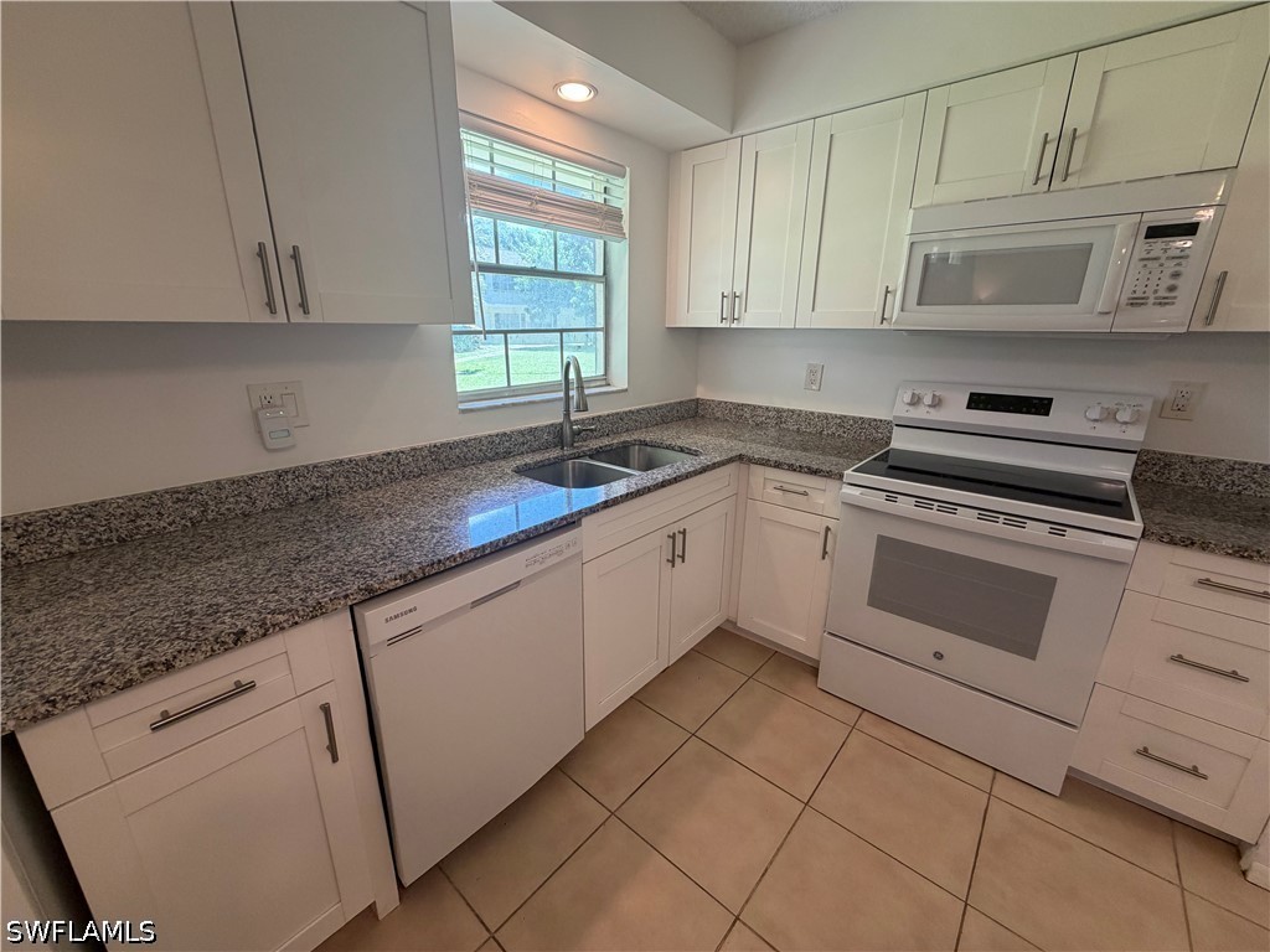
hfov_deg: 102.1
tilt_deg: -17.0
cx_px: 635
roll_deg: +0.0
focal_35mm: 14
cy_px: 476
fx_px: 514
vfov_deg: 85.7
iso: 160
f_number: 2.2
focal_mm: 2.22
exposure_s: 1/120
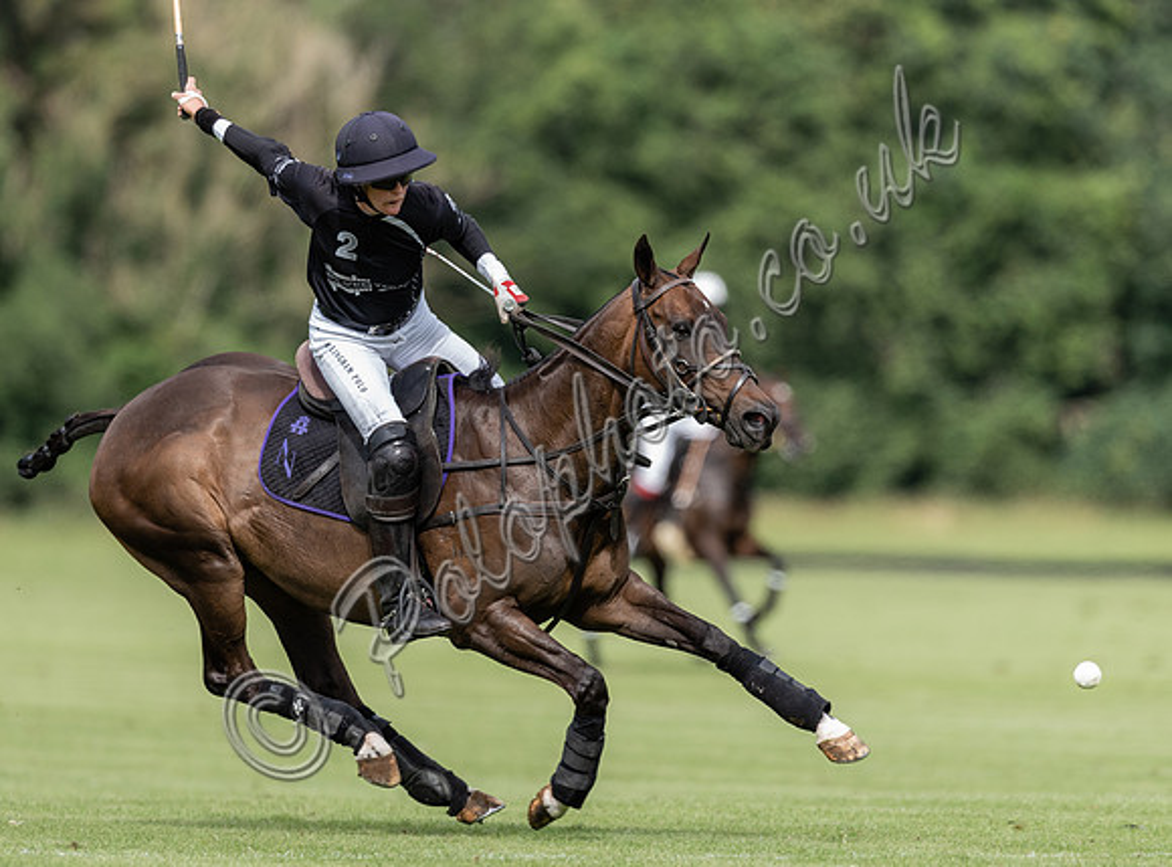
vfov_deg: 2.4
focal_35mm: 624
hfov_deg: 3.2
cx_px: 589
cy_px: 500
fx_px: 21023
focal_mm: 500
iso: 500
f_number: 4.5
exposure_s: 1/1600
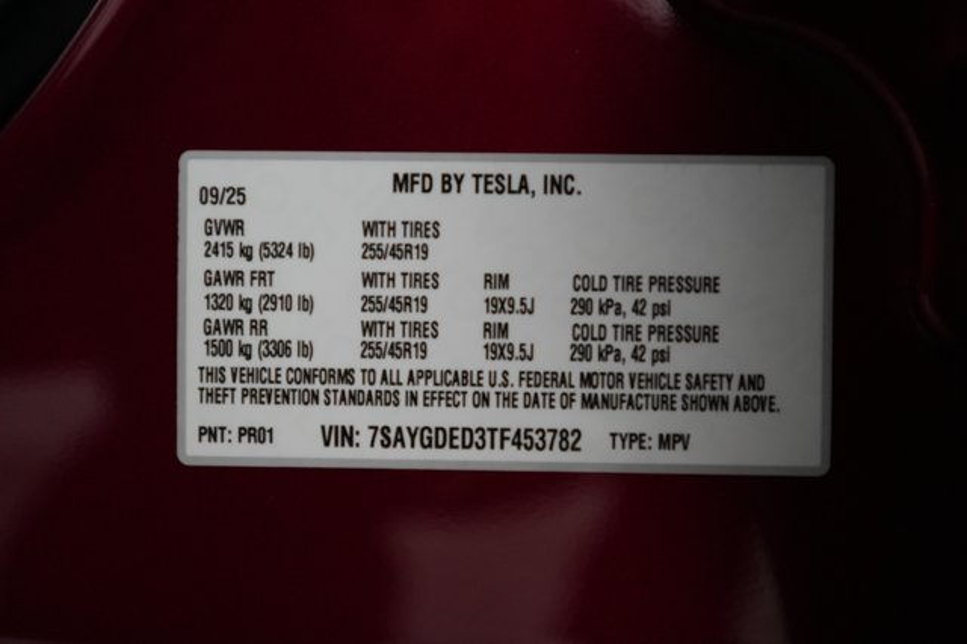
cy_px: 322
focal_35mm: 28
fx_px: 752
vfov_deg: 46.4
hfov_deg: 65.5
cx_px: 484
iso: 5000
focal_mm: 28
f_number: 2.8
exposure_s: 1/160
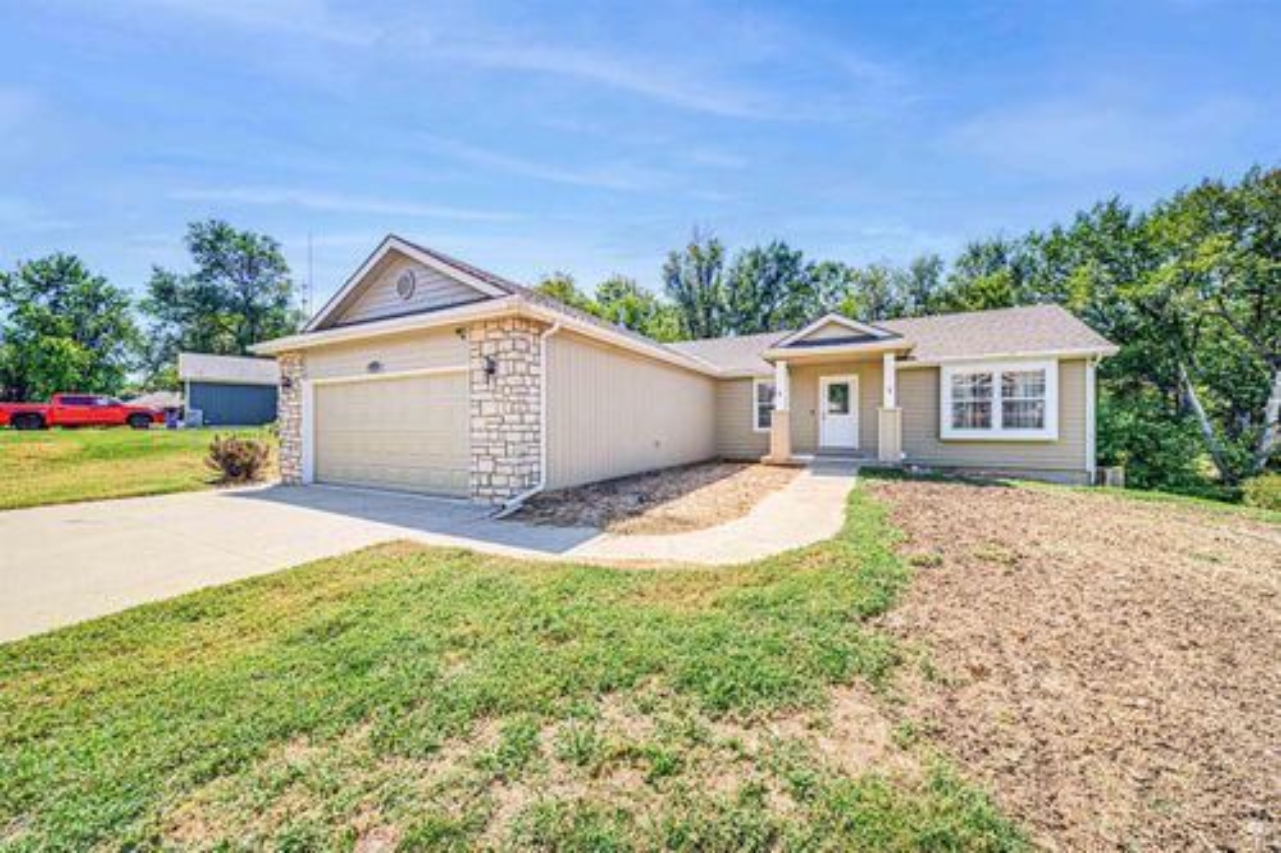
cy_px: 426
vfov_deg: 90.0
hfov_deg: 112.6
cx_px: 640
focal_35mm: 12
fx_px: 427
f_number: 6.3
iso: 100
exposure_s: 1/200
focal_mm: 12
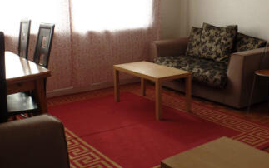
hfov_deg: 44.7
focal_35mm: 44
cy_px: 64
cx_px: 176
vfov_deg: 29.1
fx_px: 323
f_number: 2.8
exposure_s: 1/45
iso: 80
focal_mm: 4.1
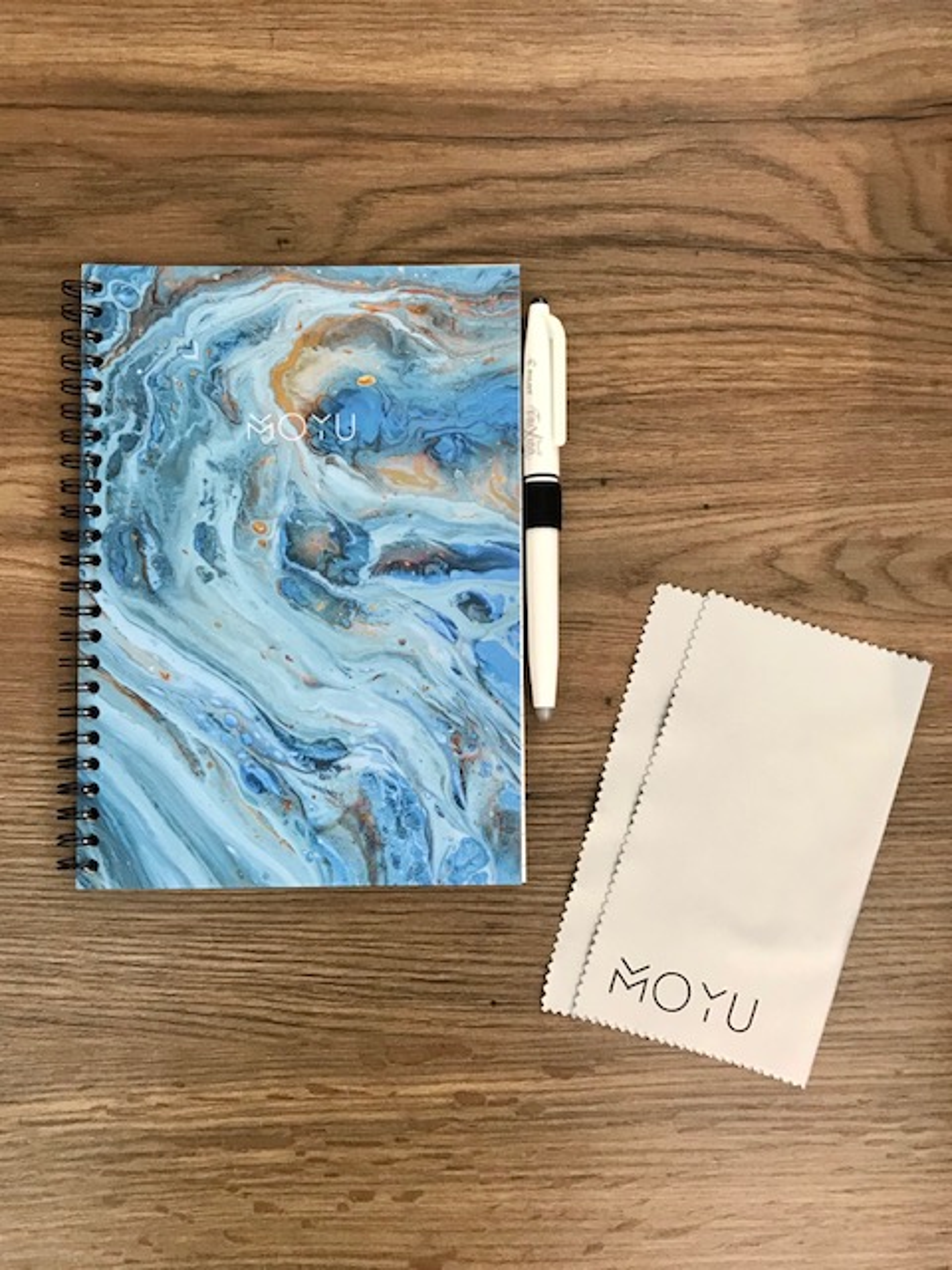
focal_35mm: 28
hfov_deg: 49.7
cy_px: 635
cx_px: 476
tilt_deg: -86.8
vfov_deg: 63.4
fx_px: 1027
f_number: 1.8
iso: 50
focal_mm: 3.99
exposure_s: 1/17
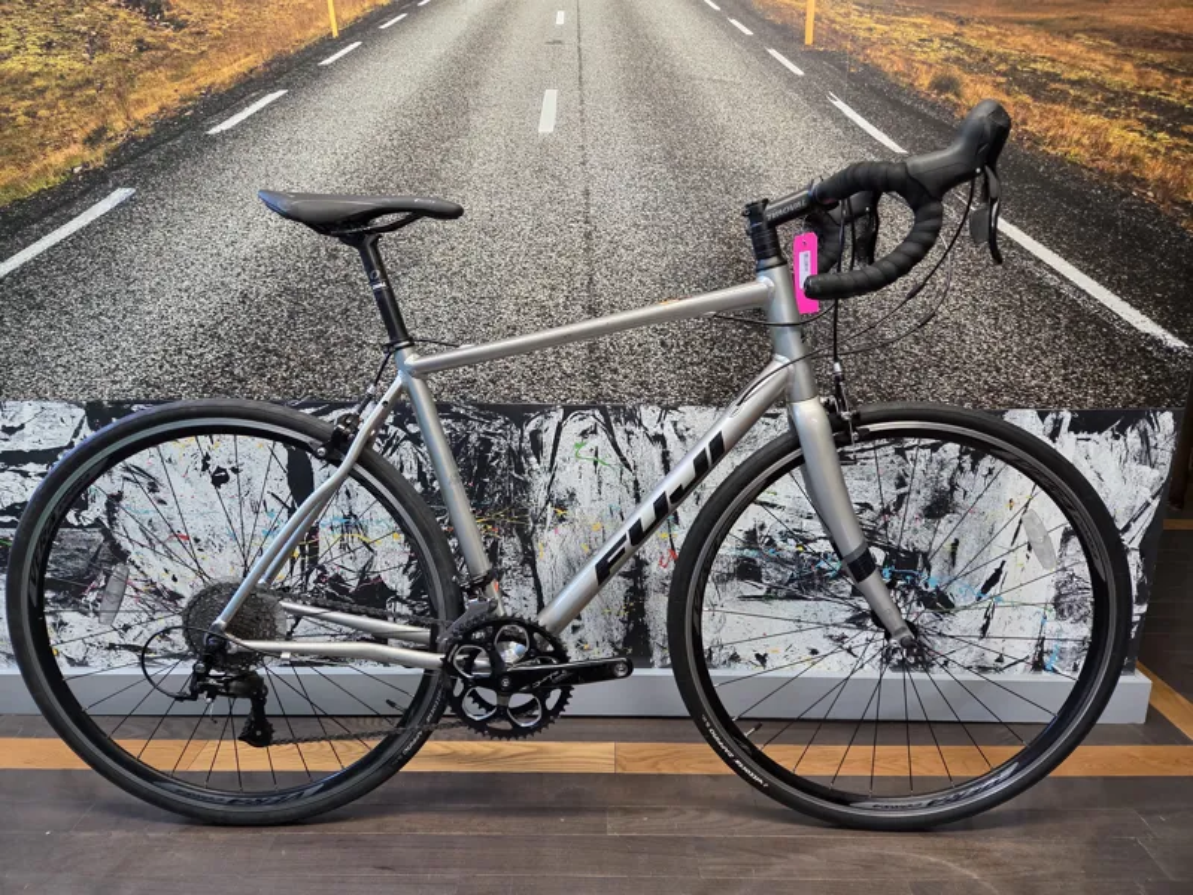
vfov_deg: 58.9
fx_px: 793
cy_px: 448
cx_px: 596
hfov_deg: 73.9
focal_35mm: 23
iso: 500
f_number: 1.8
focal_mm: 5.4
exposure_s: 1/120
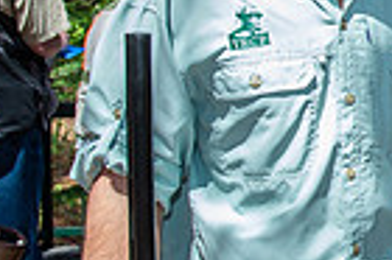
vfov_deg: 14.9
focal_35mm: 91
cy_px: 67
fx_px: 990
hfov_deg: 18.3
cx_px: 680
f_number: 6.3
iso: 100
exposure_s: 1/100
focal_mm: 22
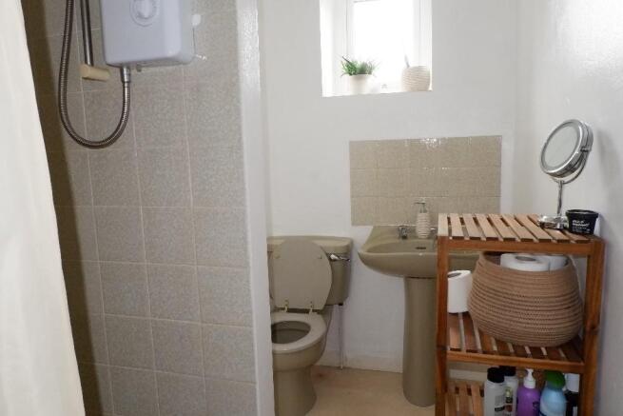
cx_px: 312
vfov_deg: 53.2
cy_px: 208
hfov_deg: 73.7
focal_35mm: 24
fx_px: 415
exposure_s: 1/34
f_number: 11
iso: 4000
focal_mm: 16
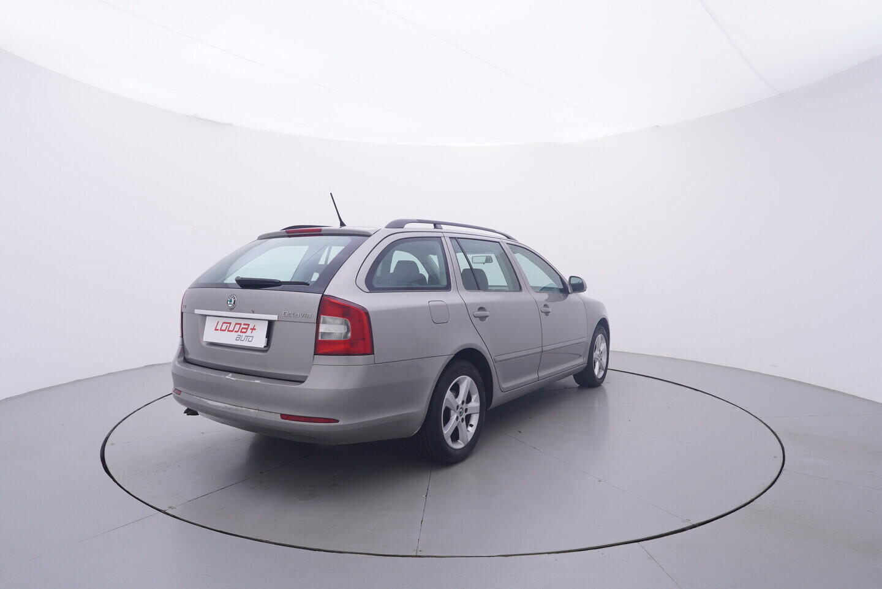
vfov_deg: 56.2
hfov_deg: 77.3
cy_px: 294
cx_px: 441
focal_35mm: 22
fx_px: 552
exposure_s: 1/80
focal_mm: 15
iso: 200
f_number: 5
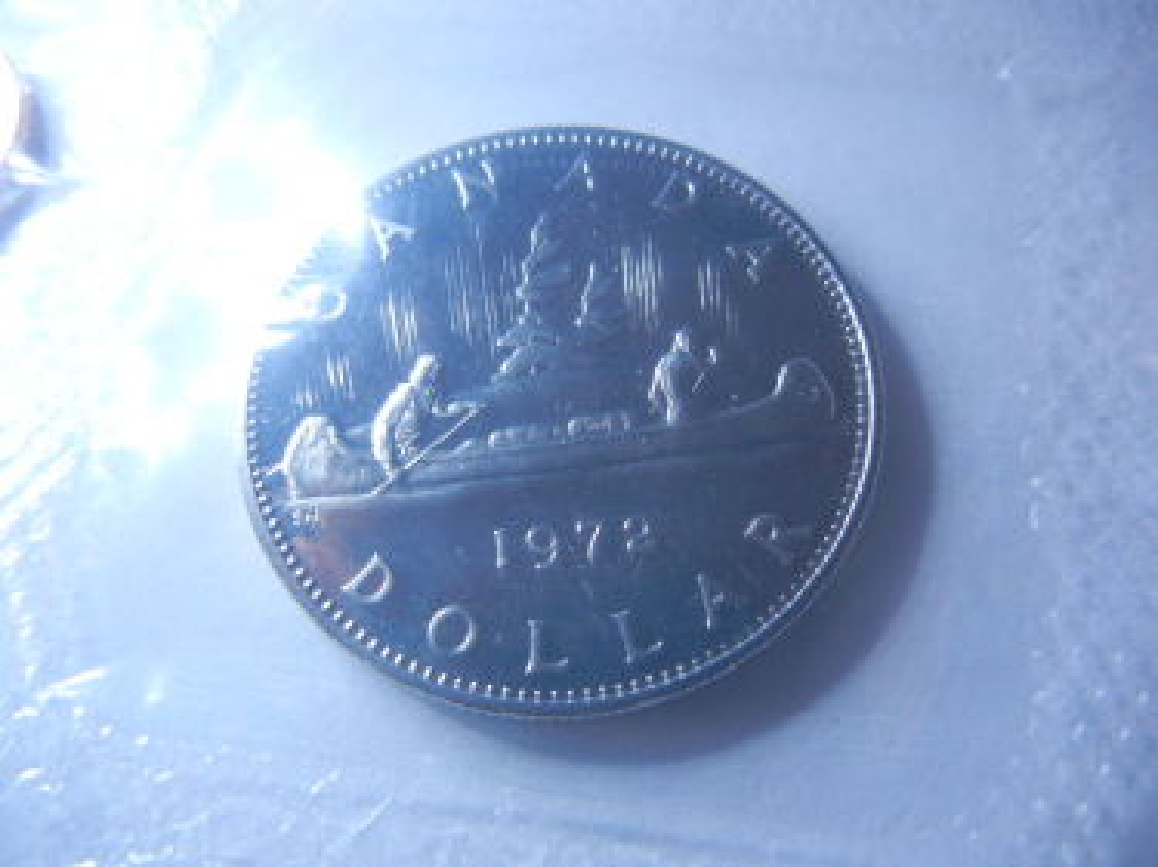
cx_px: 579
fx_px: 1003
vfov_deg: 46.8
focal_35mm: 30
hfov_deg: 60.0
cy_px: 434
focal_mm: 5.4
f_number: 3.5
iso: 160
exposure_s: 1/92.8
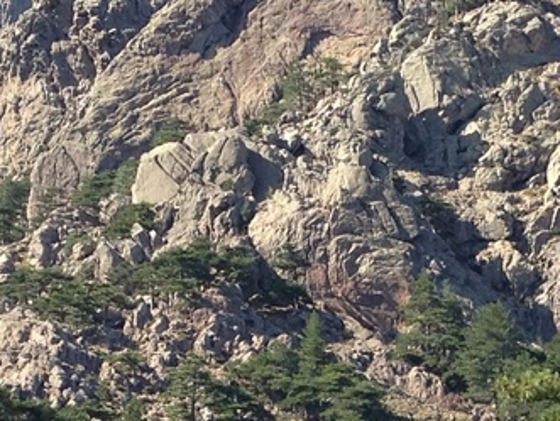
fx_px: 2737
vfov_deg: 8.6
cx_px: 486
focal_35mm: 169
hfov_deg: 11.6
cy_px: 580
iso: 64
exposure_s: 1/649
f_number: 2.4
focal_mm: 4.28
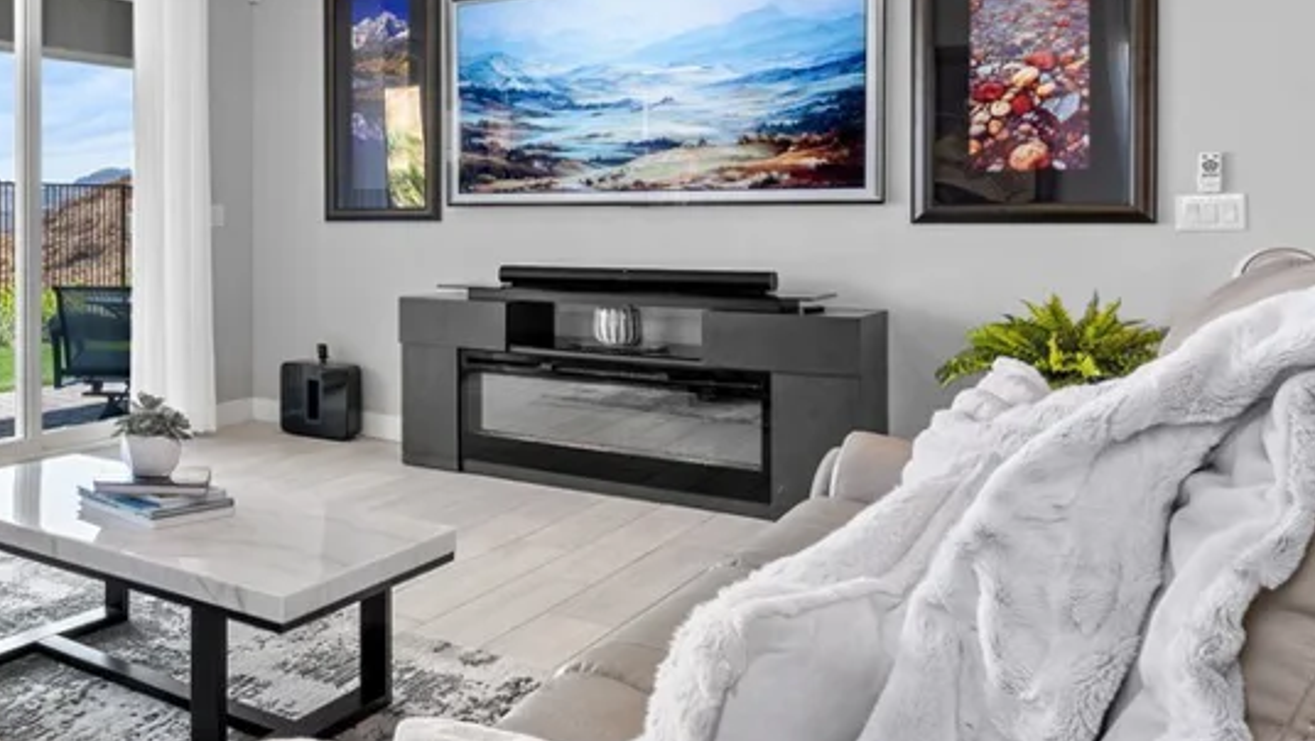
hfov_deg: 55.9
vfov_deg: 38.3
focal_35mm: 30
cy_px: 212
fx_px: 1046
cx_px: 140
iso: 100
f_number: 9
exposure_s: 1/3
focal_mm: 10
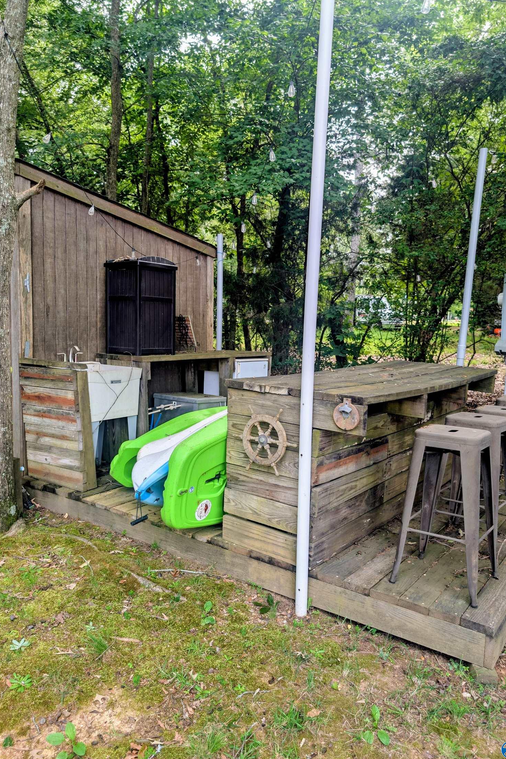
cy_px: 370
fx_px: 548
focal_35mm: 26
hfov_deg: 49.5
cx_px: 270
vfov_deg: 69.4
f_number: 1.68
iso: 17
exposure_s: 1/96.6
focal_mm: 6.9
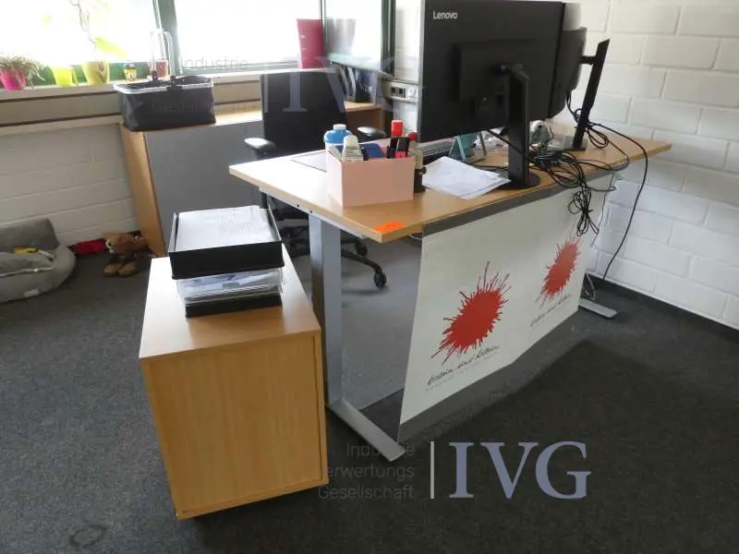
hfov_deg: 71.6
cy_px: 277
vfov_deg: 56.8
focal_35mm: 24
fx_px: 512
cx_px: 370
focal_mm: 4.3
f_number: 3.3
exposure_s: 1/60
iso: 500
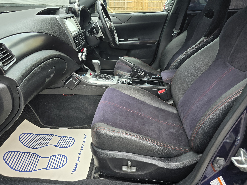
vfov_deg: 58.9
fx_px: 164
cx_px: 124
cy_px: 92
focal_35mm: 23
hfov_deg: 73.9
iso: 64
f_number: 1.7
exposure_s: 1/182
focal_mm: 6.3
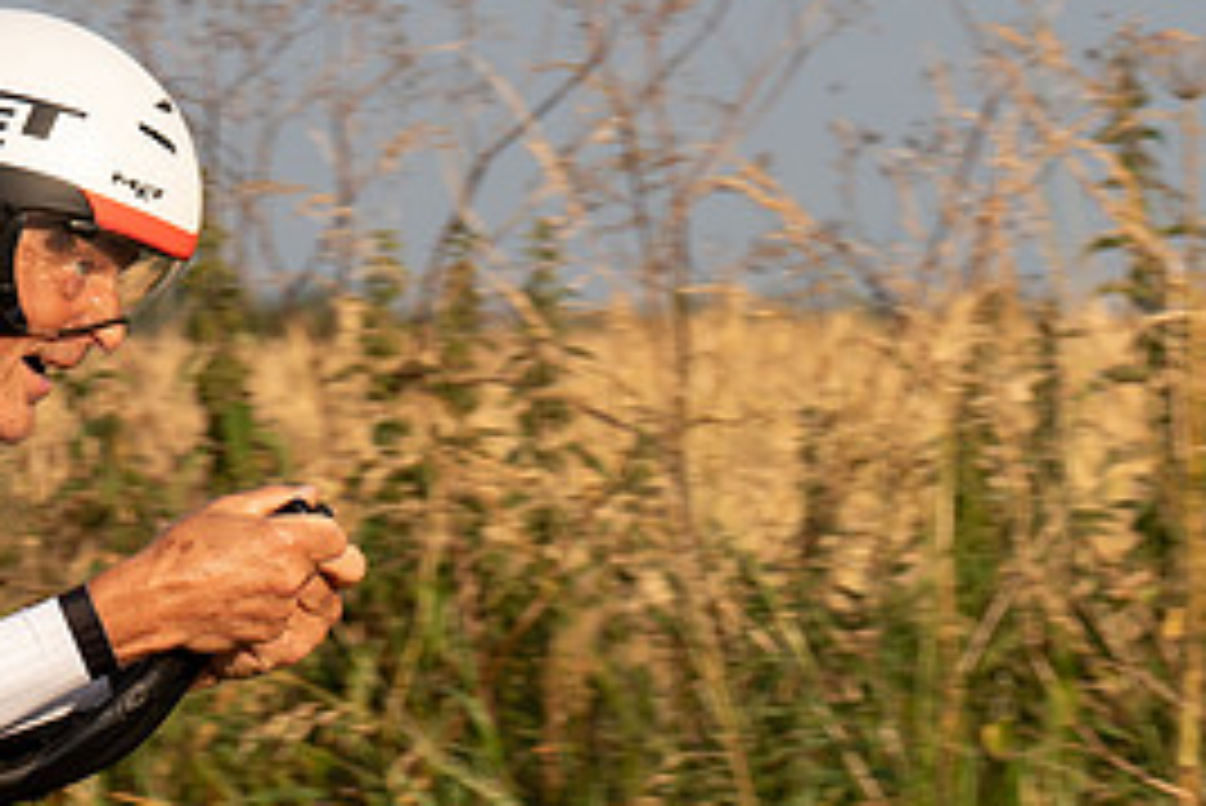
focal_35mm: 493
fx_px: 16524
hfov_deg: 4.2
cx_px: -493
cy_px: 482
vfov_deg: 2.8
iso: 160
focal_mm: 105
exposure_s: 1/800
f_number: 4.5
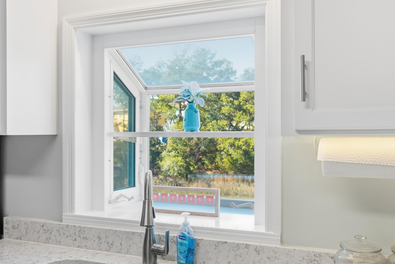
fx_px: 428
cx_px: 174
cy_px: 133
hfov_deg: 49.4
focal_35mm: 39
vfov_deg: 34.2
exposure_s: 1/160
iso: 100
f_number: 6.3
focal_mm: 20
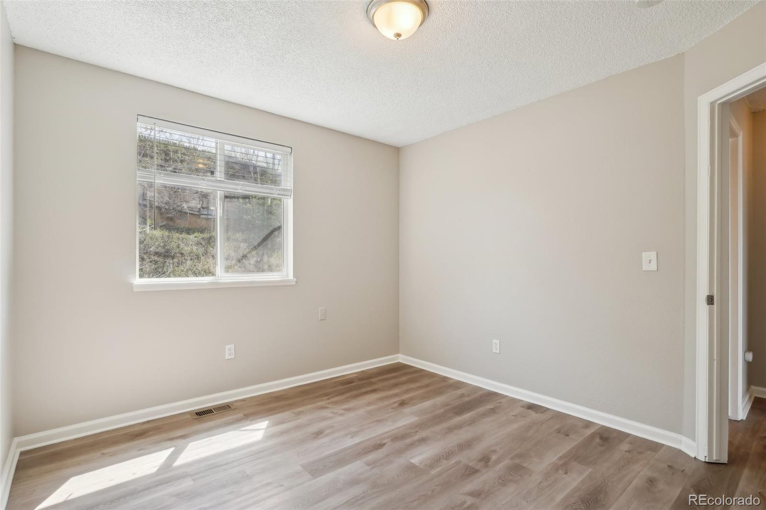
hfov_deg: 95.0
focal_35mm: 16
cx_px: 383
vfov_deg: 72.0
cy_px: 255
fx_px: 351
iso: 100
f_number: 8
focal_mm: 11
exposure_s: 1/45
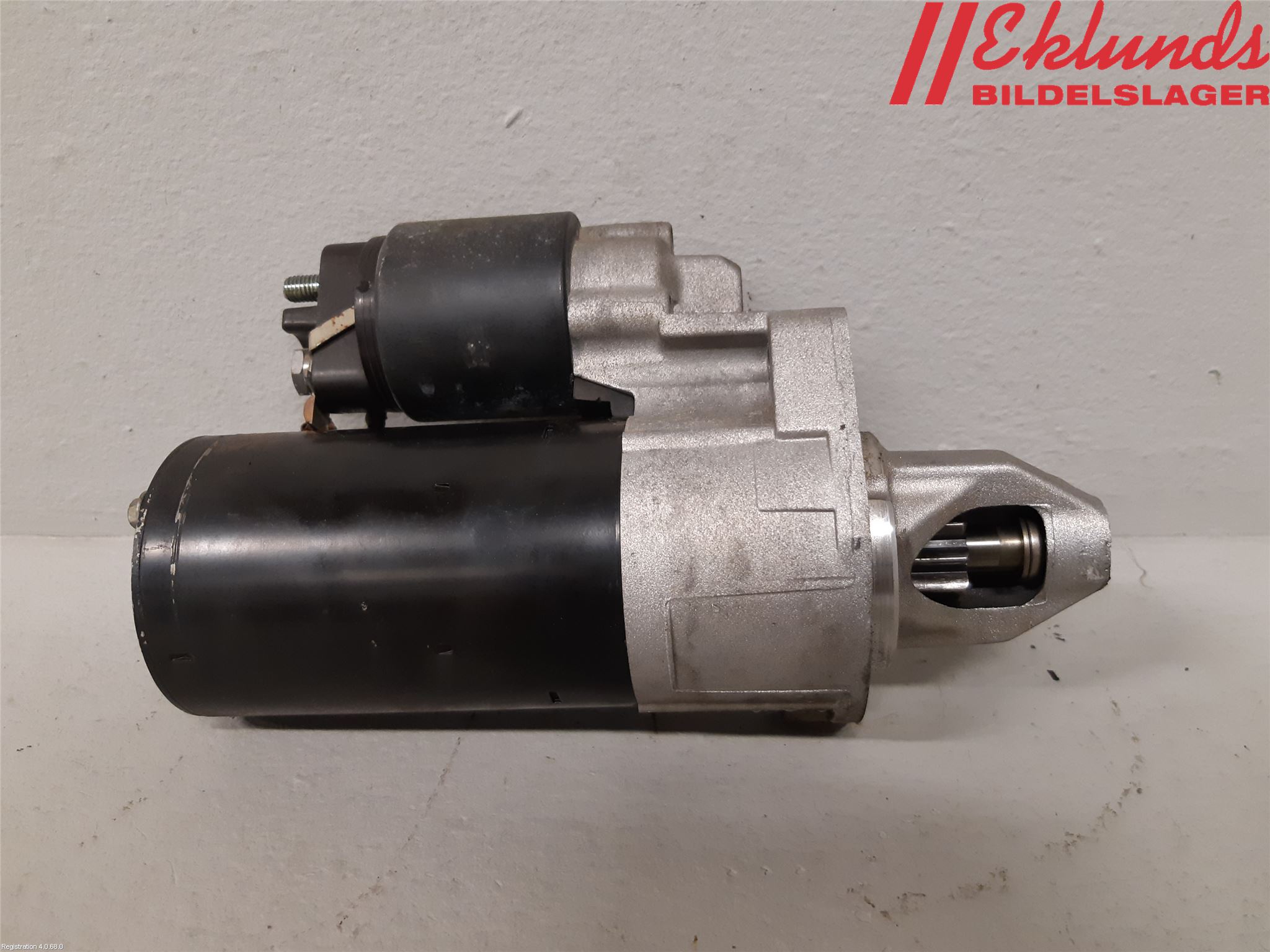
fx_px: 954
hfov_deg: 67.3
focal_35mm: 26
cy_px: 476
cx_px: 635
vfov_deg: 53.1
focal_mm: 3.93
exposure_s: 1/50
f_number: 1.7
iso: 200
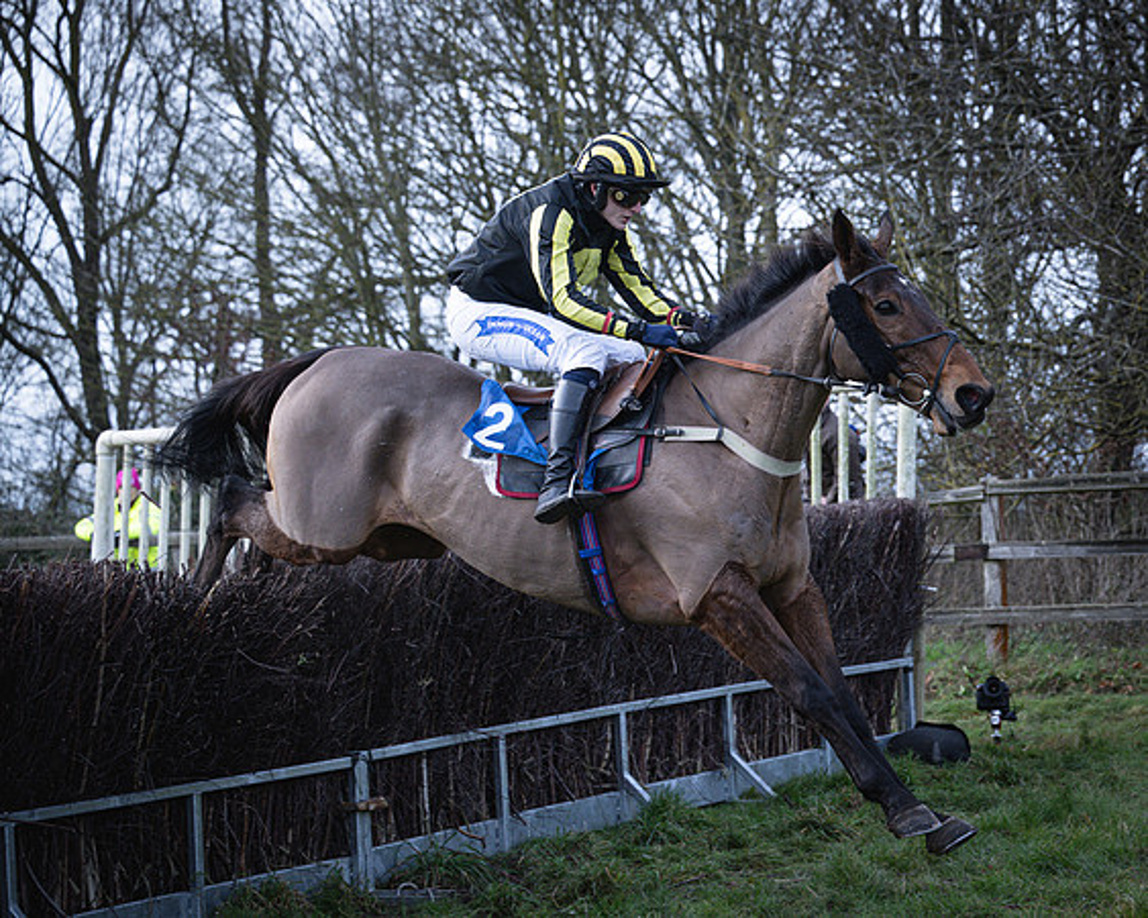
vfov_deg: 16.0
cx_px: 838
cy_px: 421
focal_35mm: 96
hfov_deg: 19.9
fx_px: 3259
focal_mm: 70
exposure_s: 1/1250
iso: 800
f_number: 4
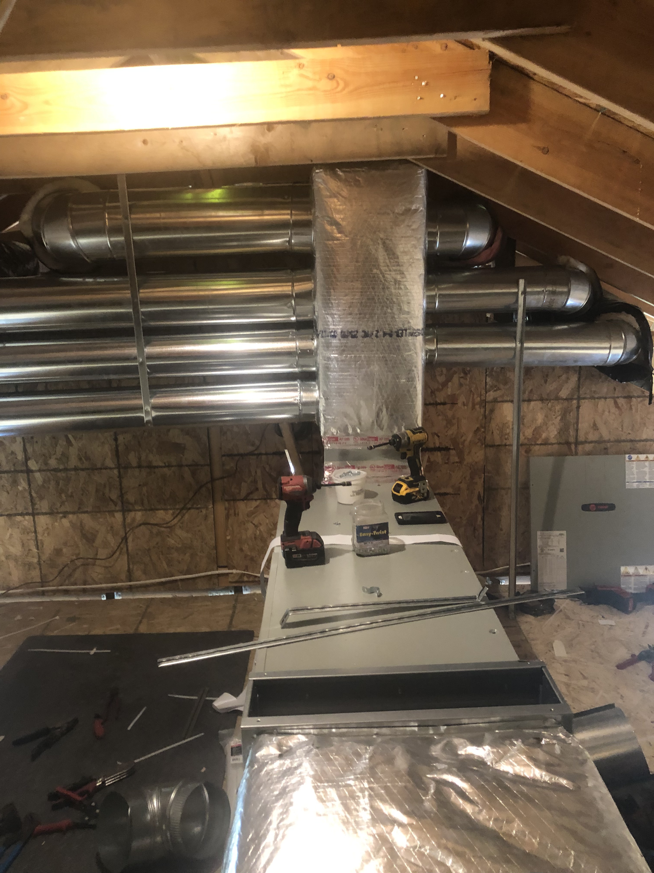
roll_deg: +1.7
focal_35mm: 28
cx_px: 327
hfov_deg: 49.7
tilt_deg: -13.7
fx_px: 705
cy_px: 436
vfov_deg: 63.4
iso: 100
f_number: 1.8
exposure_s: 1/15
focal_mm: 3.99
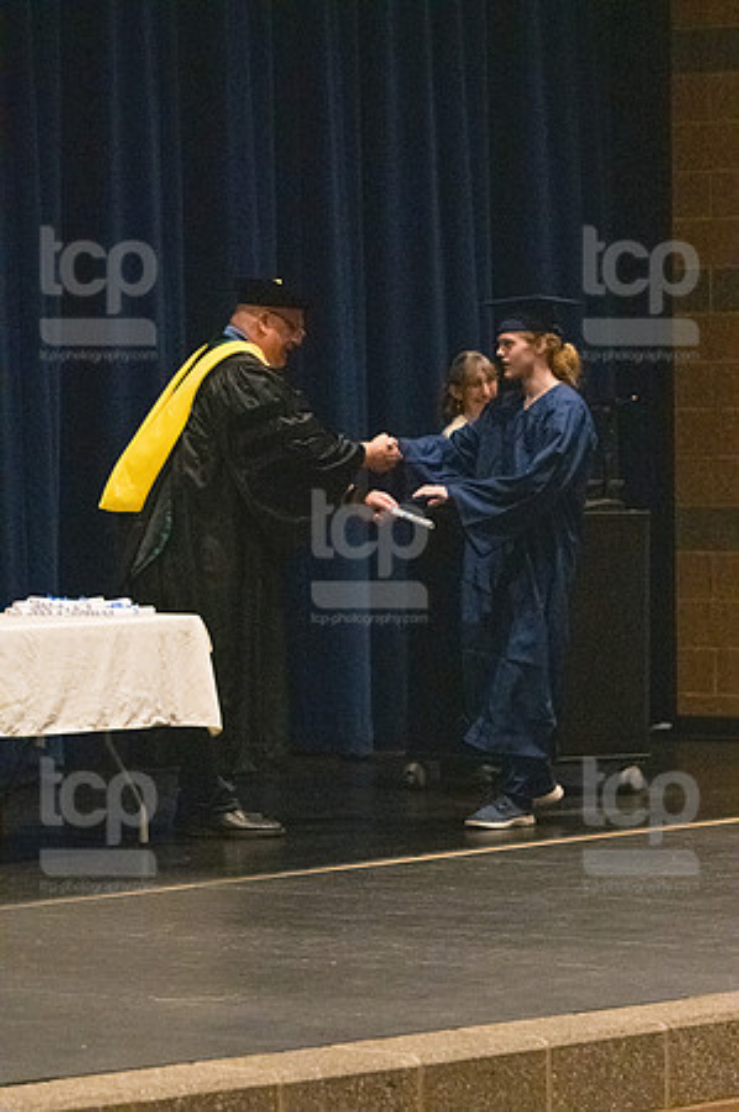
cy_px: 556
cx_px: 370
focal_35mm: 165
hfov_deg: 8.3
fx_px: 5092
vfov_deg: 12.5
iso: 10000
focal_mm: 110
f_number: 3.2
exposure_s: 1/400
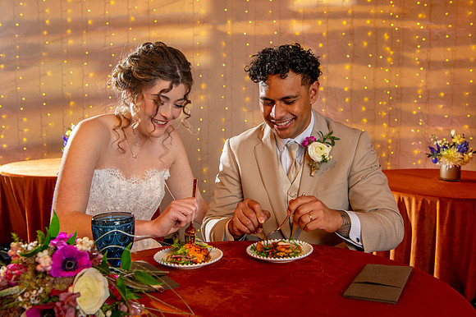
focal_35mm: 40
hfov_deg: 48.6
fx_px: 526
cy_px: 152
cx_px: 246
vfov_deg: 33.5
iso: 2000
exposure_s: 1/125
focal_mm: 32
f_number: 5
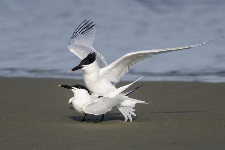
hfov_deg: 2.3
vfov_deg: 1.5
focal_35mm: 900
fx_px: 5627
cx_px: 112
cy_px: 75
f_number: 5.6
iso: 800
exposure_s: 1/4000
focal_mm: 600
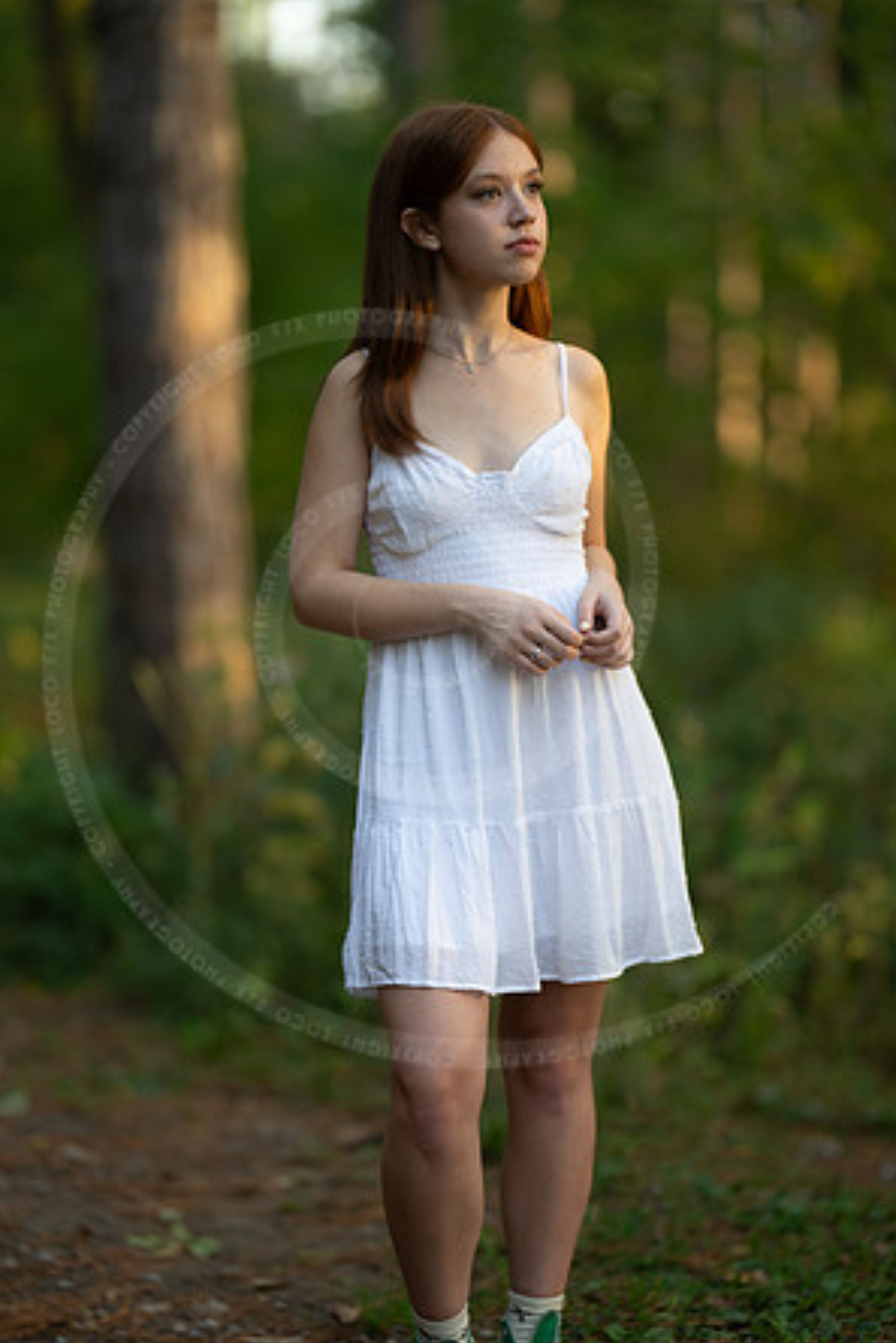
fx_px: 3208
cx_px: 450
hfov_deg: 15.9
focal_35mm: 86
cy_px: 676
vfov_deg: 23.6
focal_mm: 85
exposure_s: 1/500
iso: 160
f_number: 1.2
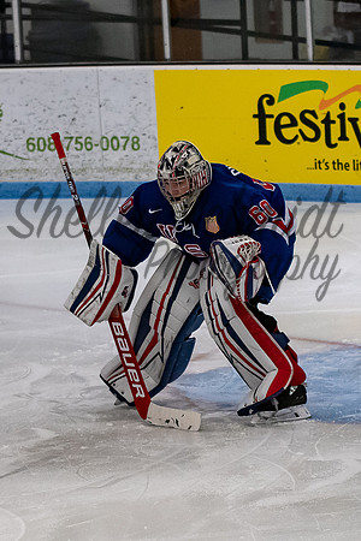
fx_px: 3564
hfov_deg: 5.8
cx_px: 177
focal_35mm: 237
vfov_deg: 8.7
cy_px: 261
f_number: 3.2
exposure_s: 1/800
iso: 2000
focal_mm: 70
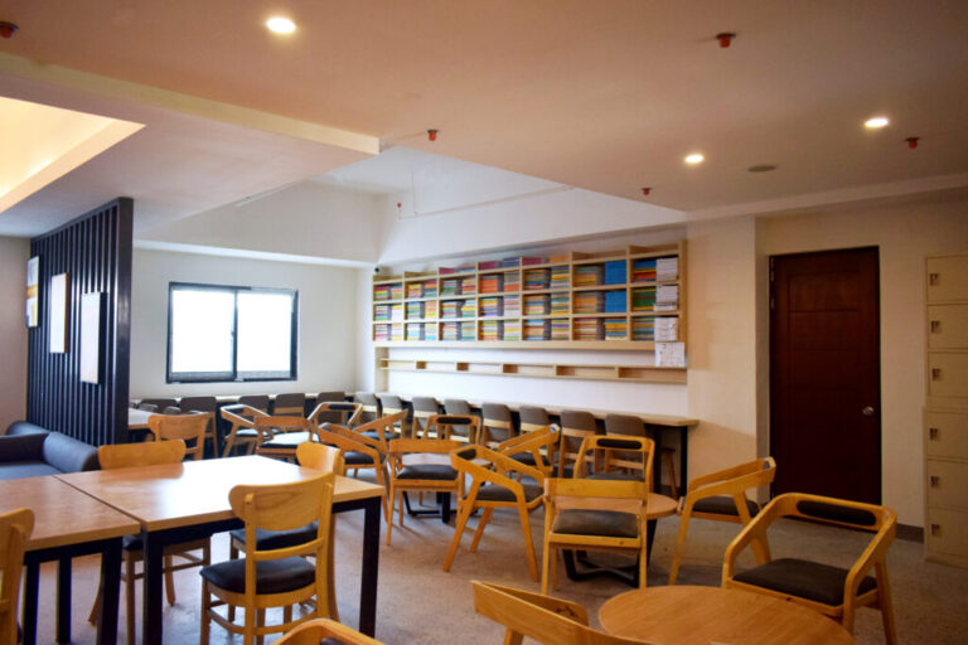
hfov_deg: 53.1
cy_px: 322
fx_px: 968
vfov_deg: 36.9
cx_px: 484
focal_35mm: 36
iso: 500
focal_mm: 24
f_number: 4
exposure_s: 1/500
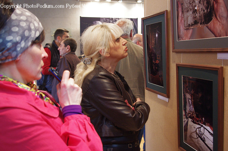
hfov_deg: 46.5
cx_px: 114
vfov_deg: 31.8
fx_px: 266
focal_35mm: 42
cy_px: 76
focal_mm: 28
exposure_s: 1/25
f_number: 4
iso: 1600
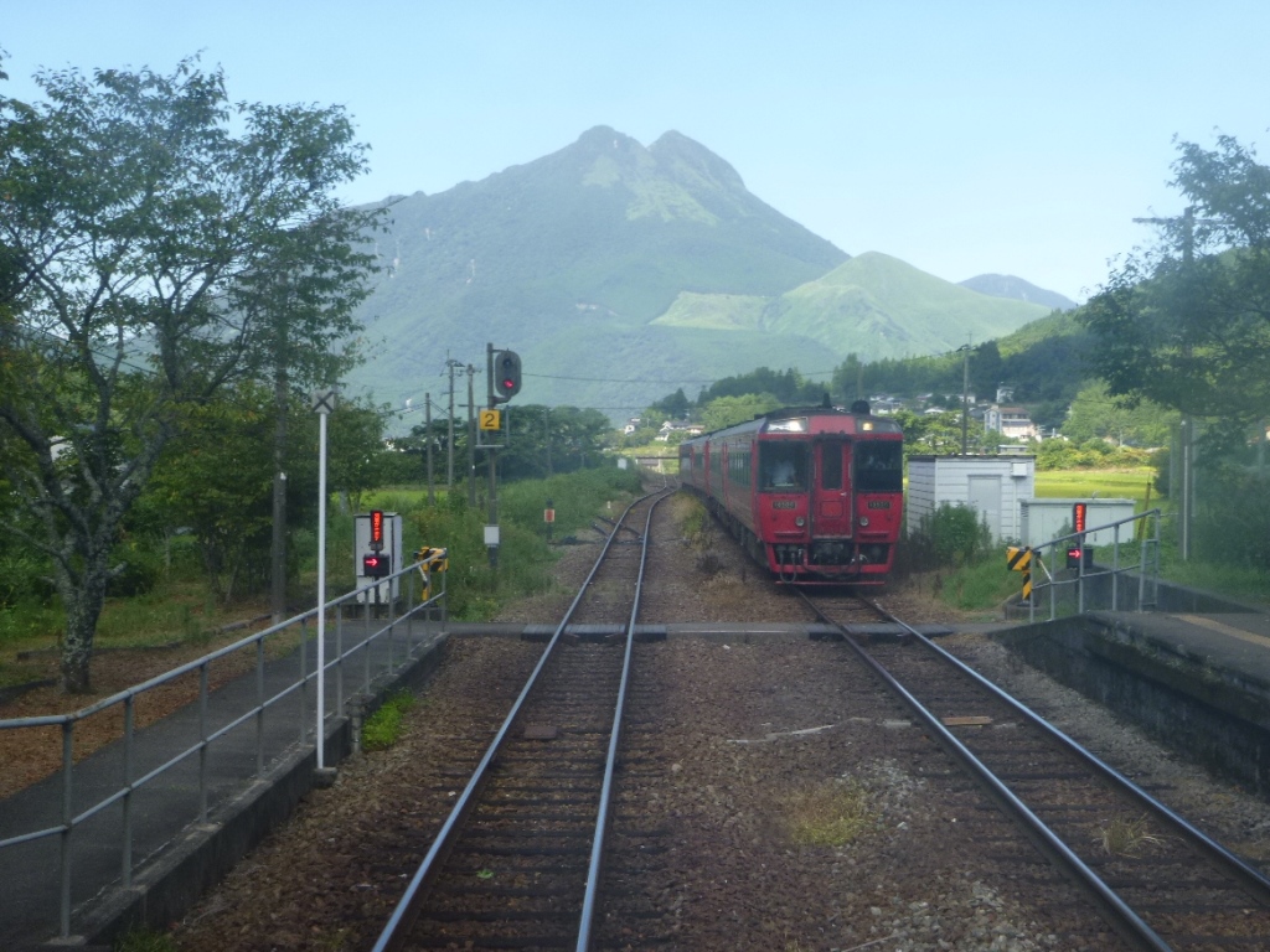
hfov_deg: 38.2
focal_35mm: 50
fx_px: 1834
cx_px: 635
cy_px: 476
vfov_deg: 29.1
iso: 100
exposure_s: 1/125
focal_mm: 9
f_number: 4.9
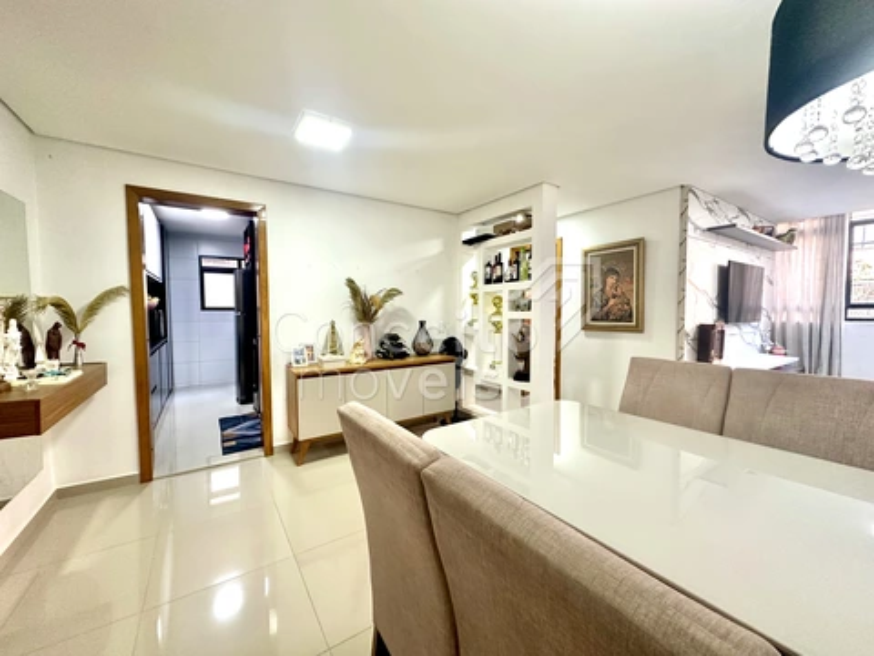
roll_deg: +0.5
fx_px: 353
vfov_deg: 85.7
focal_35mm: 14
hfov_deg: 102.1
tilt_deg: -2.6
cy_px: 328
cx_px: 437
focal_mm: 2.22
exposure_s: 1/60
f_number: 2.2
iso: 250
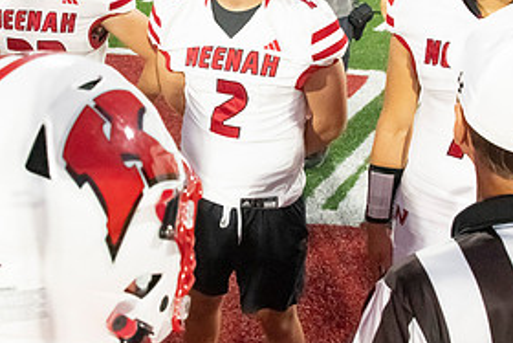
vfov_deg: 23.3
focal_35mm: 58
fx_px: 827
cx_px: 236
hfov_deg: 34.5
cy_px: 116
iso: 10000
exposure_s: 1/400
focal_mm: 28
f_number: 7.1
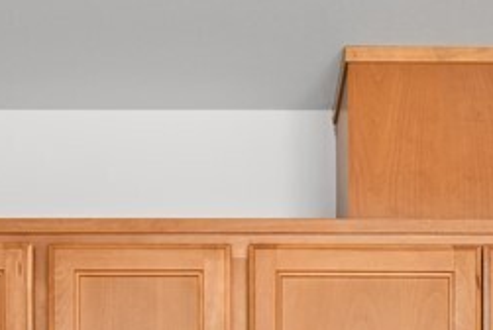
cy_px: 712
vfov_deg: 11.2
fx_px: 1481
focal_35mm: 108
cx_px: 243
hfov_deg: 18.9
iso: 250
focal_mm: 16
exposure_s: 1/8
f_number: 8
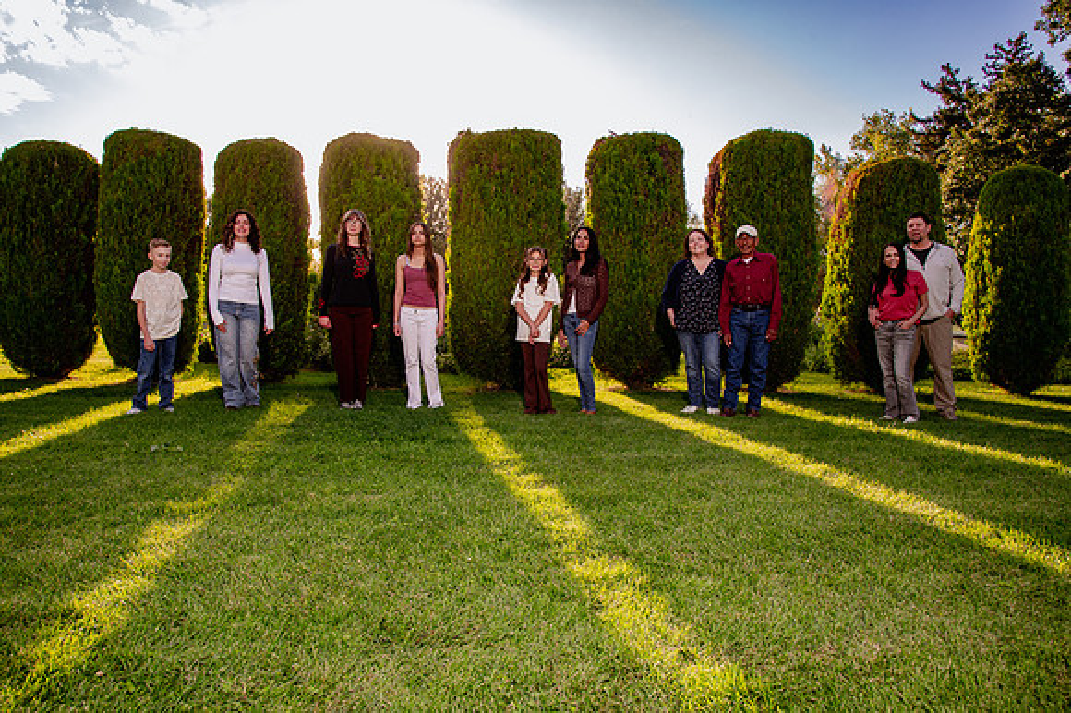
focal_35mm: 25
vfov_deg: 51.0
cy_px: 357
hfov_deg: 71.2
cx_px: 535
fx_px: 747
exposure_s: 1/200
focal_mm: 24
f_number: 9
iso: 500
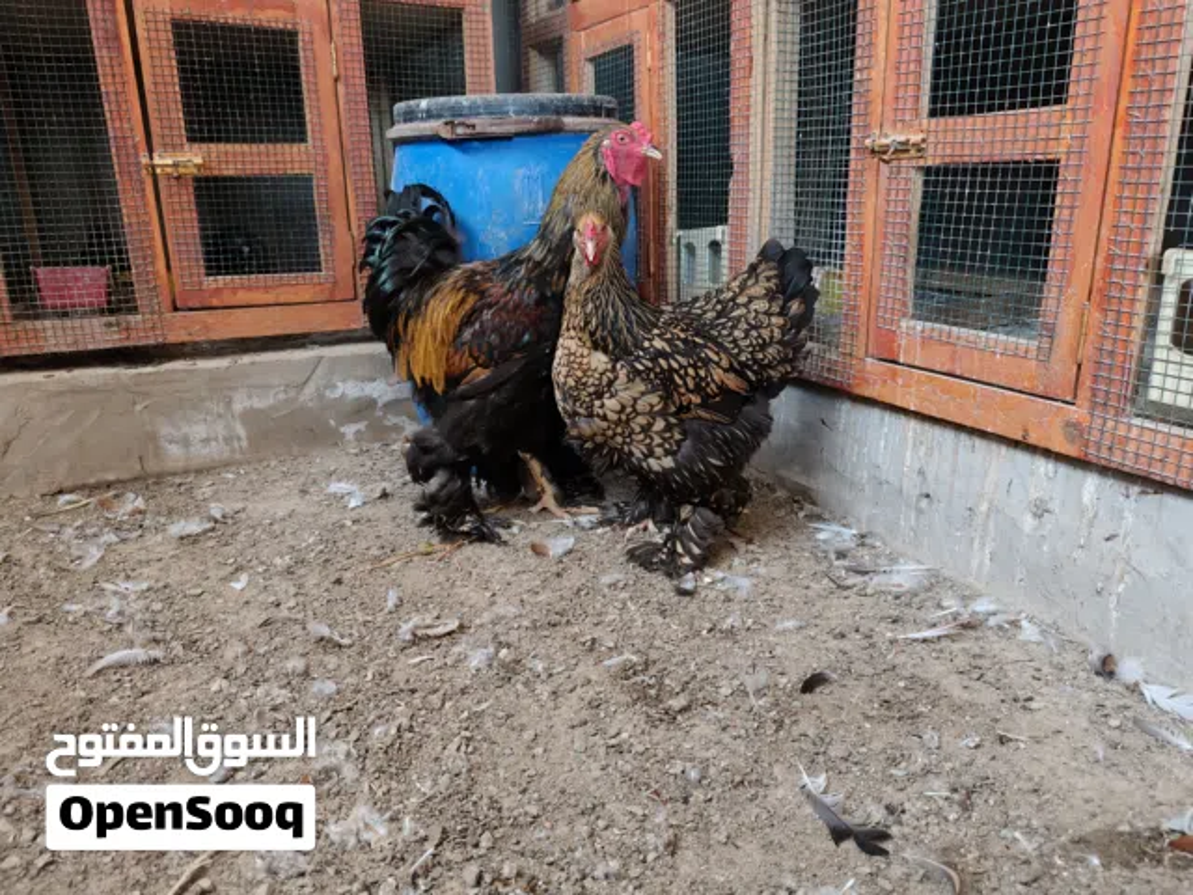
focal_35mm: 24
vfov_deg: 56.8
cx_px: 596
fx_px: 827
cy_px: 448
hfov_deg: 71.6
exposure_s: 1/50
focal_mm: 5.84
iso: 400
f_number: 1.6
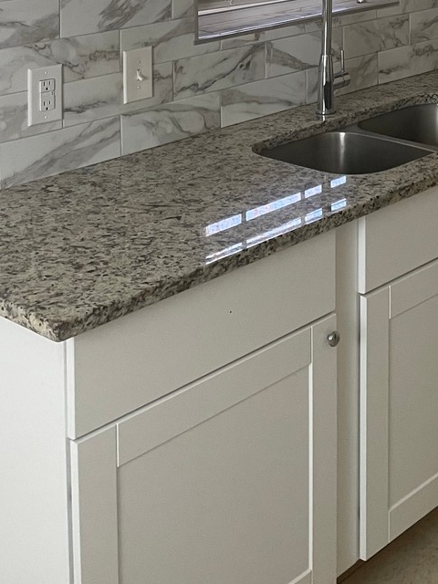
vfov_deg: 27.2
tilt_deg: -2.4
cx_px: 473
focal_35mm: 65
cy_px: -65
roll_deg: -0.2
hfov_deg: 21.5
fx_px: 1097
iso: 125
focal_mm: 4.2
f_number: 1.6
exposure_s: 1/88
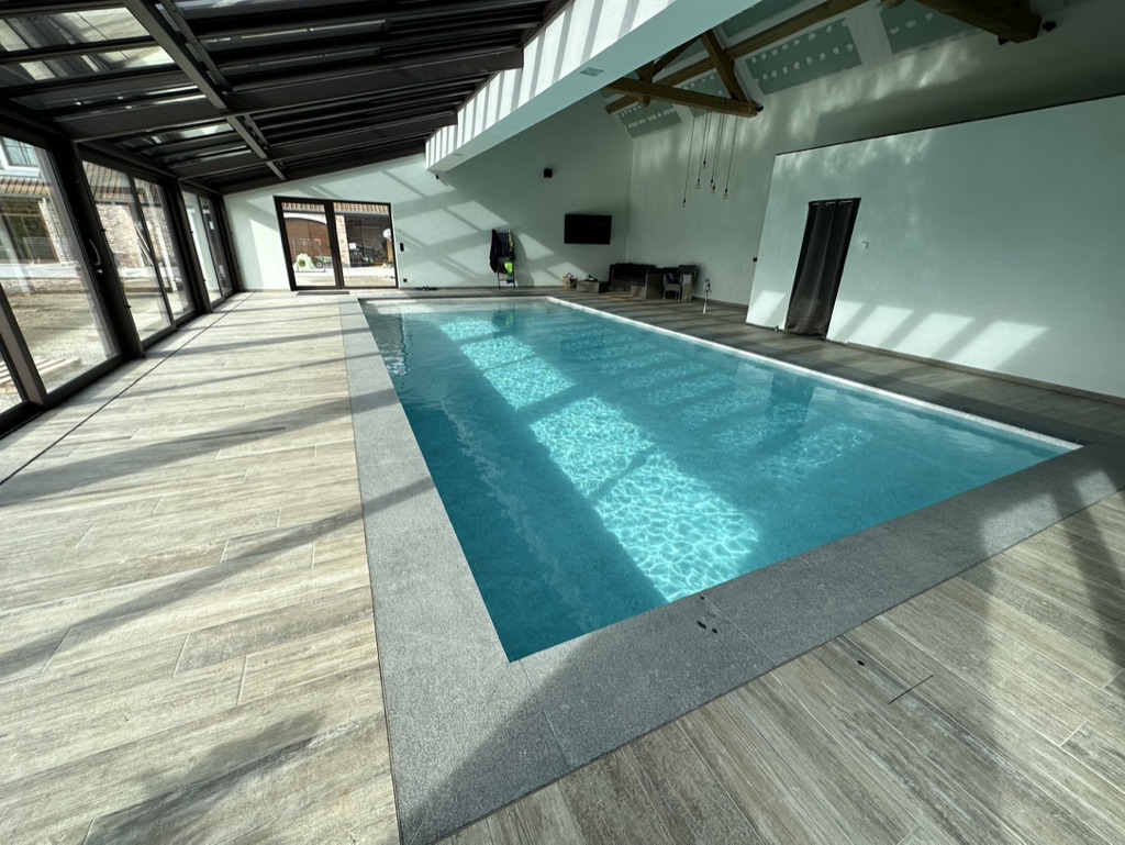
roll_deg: -1.1
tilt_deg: -19.7
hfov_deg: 102.0
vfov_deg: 85.7
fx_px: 455
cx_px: 562
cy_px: 422
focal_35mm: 14
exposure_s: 1/520
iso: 40
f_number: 2.2
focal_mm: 2.22
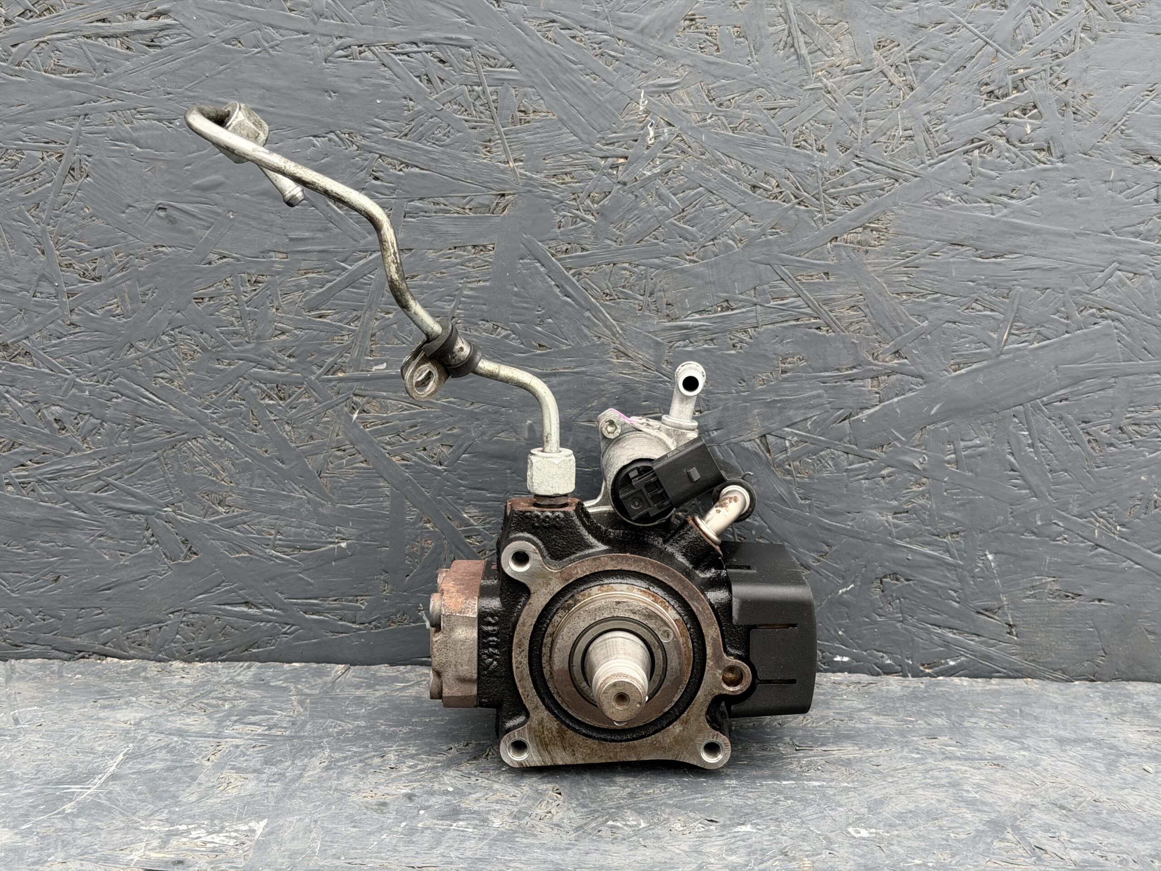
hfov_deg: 39.7
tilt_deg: -13.9
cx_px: 580
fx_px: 1610
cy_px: 436
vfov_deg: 30.3
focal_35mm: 48
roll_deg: -0.2
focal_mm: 6.76
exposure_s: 1/185
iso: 50
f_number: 1.78
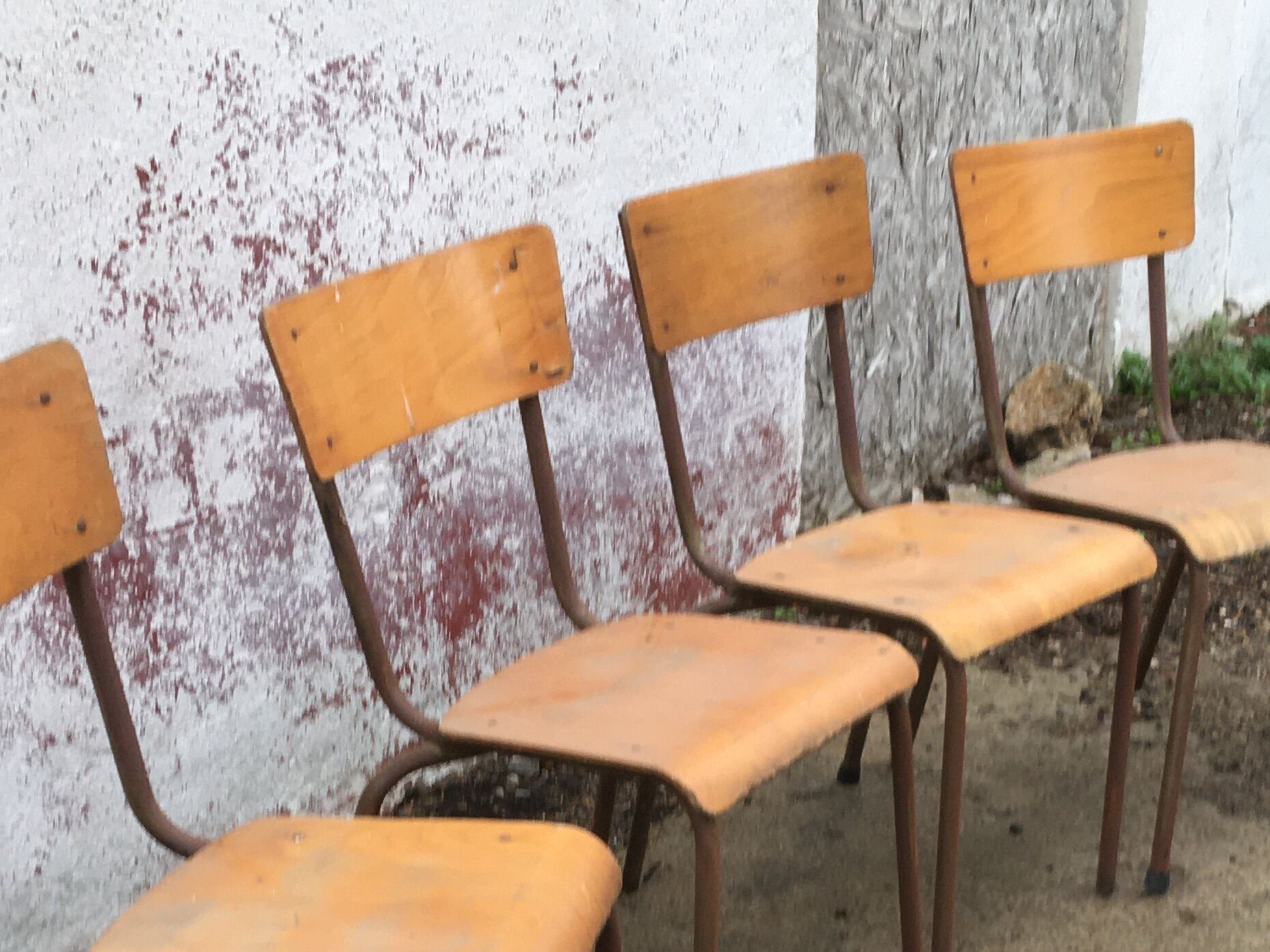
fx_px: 2311
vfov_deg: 22.6
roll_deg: -2.5
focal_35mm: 63
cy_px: 884
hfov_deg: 30.6
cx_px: 771
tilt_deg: -25.5
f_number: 2.2
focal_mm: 4.15
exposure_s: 1/100
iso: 32
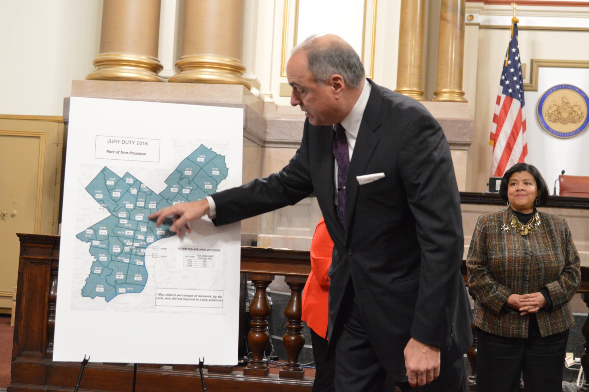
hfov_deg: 35.1
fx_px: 932
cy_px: 196
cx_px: 294
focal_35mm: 57
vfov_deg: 23.7
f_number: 4
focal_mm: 38
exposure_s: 1/40
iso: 3200
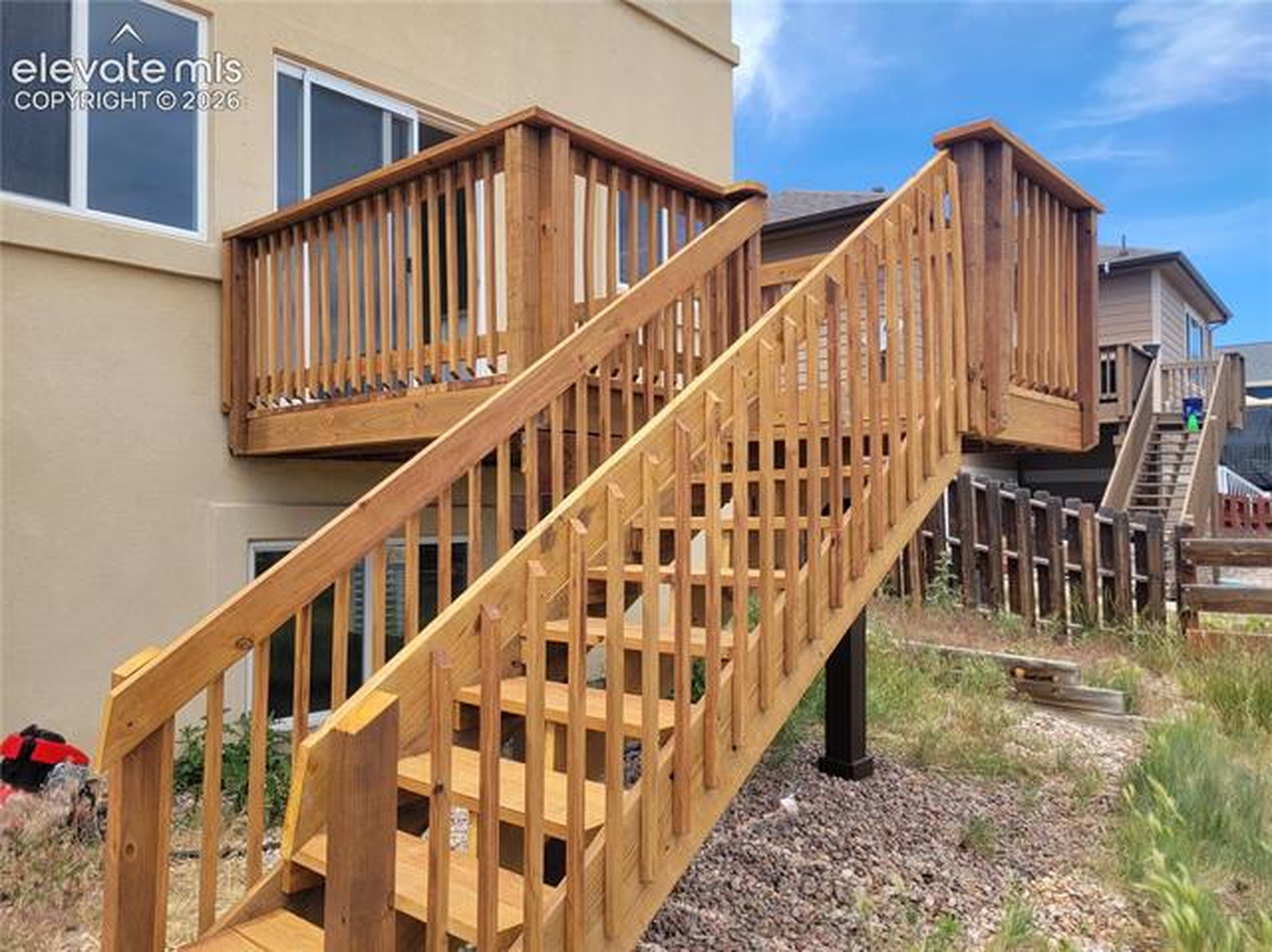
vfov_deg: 53.0
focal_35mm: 26
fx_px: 955
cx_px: 636
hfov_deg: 67.3
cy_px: 476
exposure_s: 1/937
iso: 40
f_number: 1.8
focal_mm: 5.4
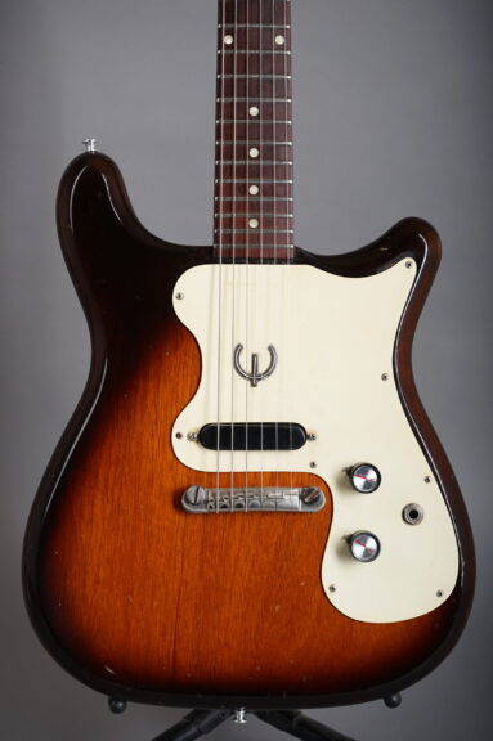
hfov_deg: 19.4
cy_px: 370
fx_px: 1440
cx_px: 246
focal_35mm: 70
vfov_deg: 28.9
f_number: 8
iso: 160
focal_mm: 70
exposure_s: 1/160
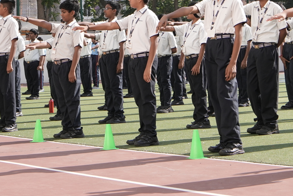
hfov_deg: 17.8
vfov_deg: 11.4
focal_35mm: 115
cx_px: 152
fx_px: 936
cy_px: -107
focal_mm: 35
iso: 250
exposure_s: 1/400
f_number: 8
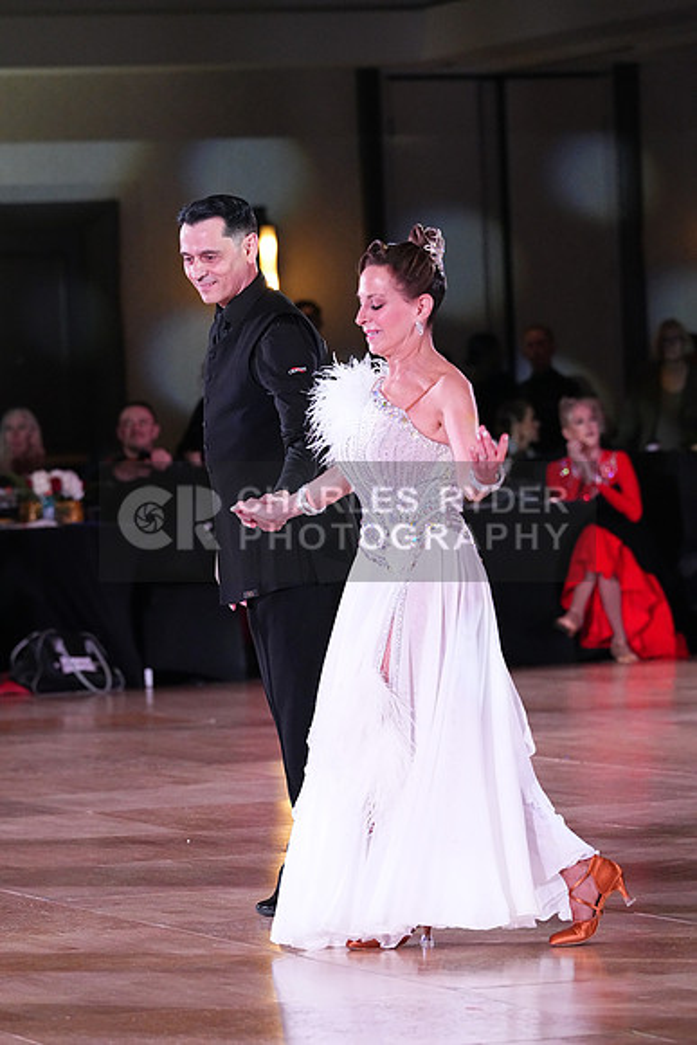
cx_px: 348
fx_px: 5804
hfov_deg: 6.9
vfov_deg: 10.3
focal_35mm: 200
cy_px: 522
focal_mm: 200
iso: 8000
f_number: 5.6
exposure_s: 1/320
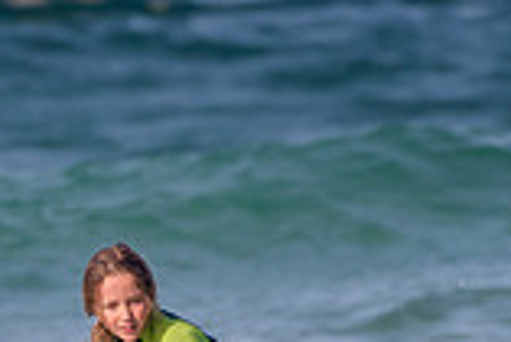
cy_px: 408
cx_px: 196
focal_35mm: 2343
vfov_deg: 0.6
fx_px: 33288
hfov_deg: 0.9
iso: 180
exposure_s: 1/2000
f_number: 5.6
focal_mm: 500
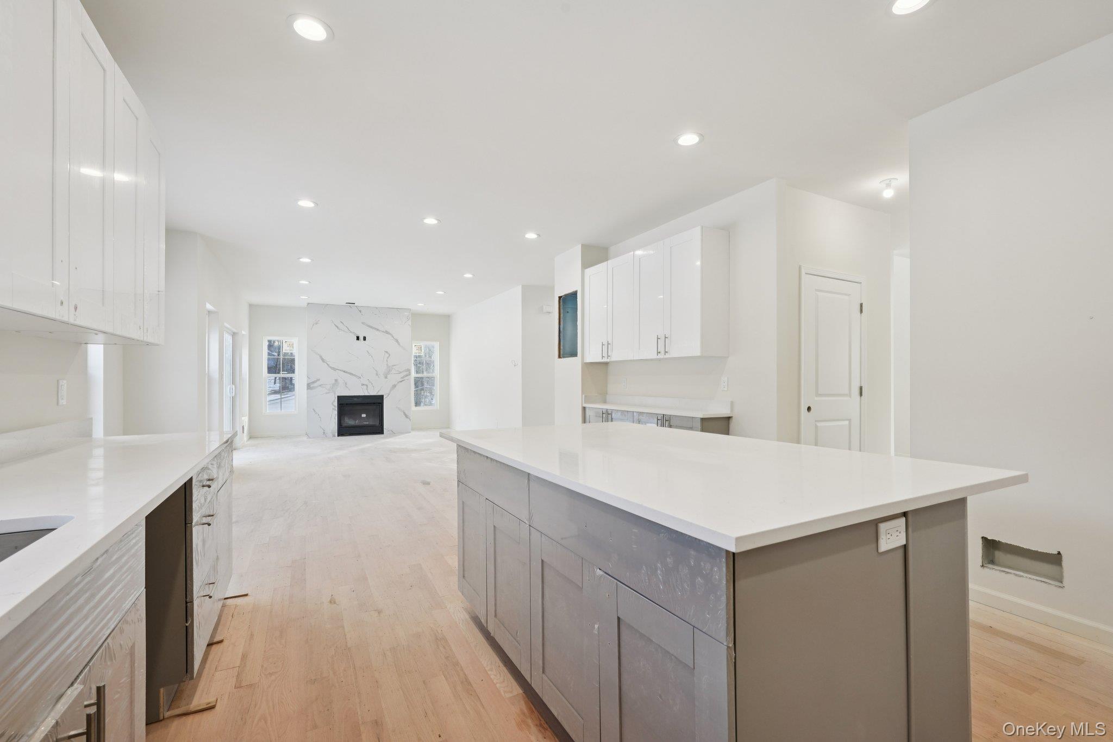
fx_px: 510
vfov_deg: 72.0
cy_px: 371
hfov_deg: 95.0
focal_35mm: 16
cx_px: 556
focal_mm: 16.5
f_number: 9
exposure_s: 1/30
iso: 250
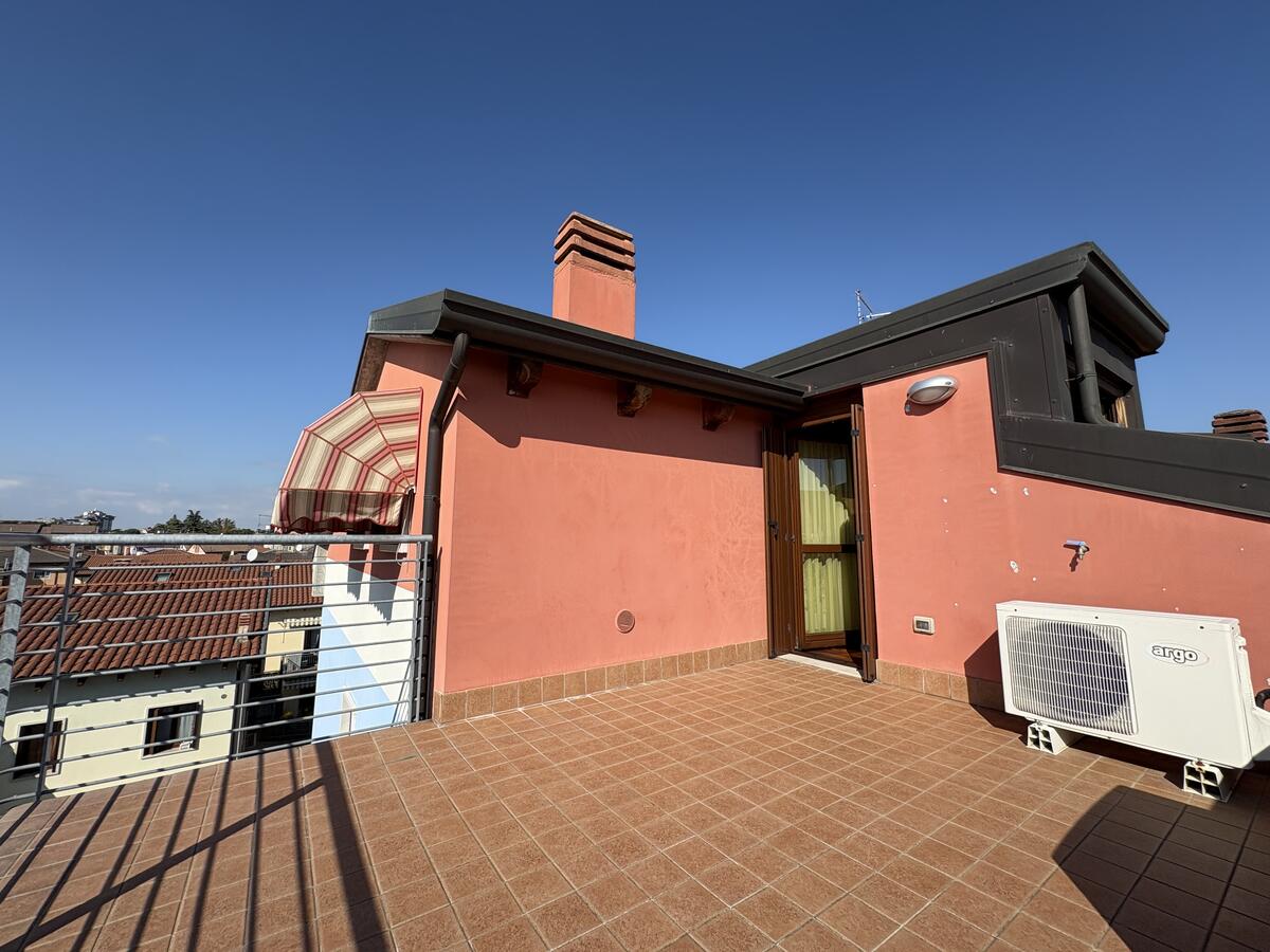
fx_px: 514
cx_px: 635
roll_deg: +0.2
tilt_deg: +8.5
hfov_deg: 102.1
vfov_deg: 85.7
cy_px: 476
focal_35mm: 14
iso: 50
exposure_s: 1/2028
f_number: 2.2
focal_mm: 2.22
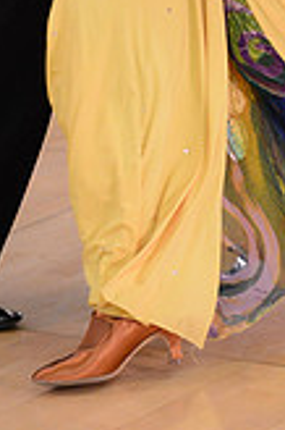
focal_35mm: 326
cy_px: -260
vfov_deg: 6.2
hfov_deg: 4.2
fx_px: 3879
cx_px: 103
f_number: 2.8
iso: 2500
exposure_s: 1/250
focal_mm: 92
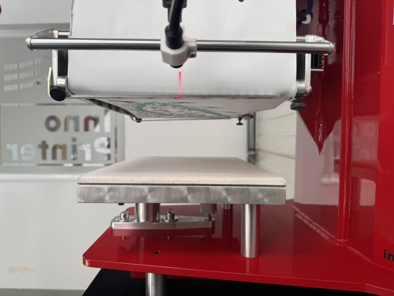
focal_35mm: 24
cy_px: 148
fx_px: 273
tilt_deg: -2.4
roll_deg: +0.0
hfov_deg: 71.6
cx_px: 197
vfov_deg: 56.8
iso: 80
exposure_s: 1/295
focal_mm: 6.76
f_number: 1.78
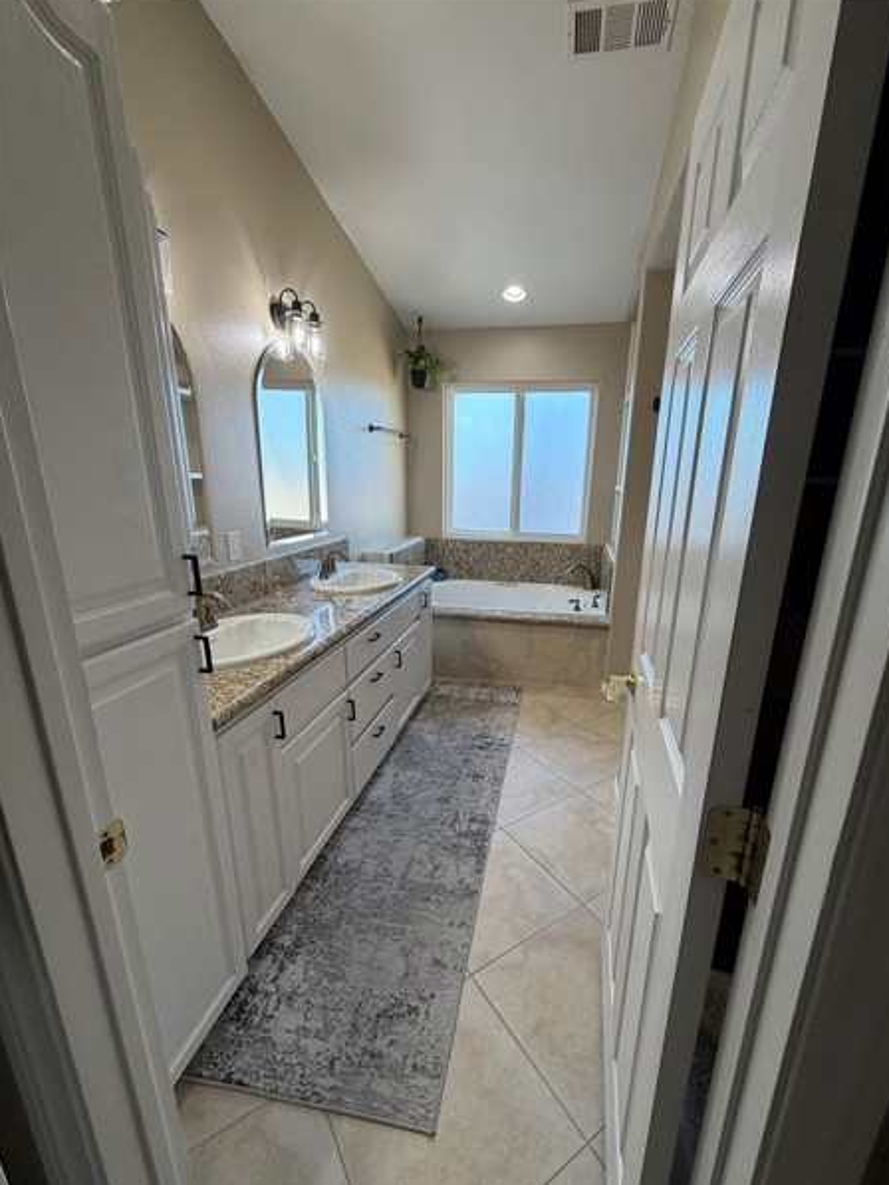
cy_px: 623
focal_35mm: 15
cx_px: 472
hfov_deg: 81.7
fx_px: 513
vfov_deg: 98.1
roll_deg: -1.3
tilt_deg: -16.9
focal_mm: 2.22
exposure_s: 1/120
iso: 160
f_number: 2.2
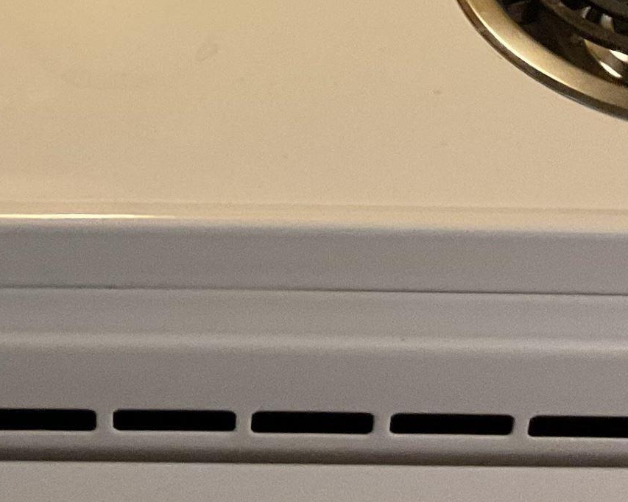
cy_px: -305
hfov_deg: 18.7
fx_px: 1895
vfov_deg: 13.9
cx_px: 169
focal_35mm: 102
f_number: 1.8
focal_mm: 3
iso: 160
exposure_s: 1/50
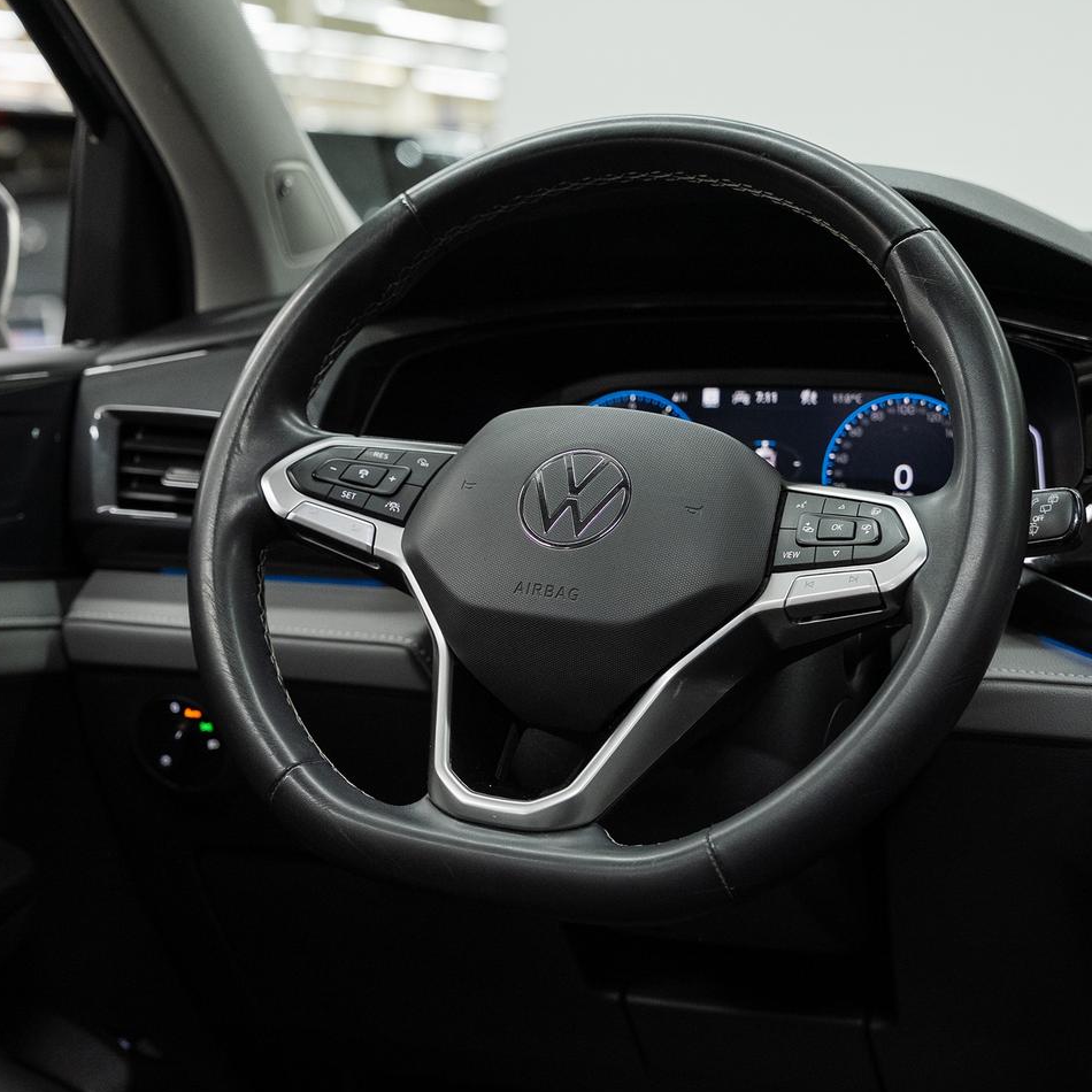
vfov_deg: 26.1
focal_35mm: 66
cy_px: 542
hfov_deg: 26.1
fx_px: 2356
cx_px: 576
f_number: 4
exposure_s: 1/60
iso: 1000
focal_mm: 46.1
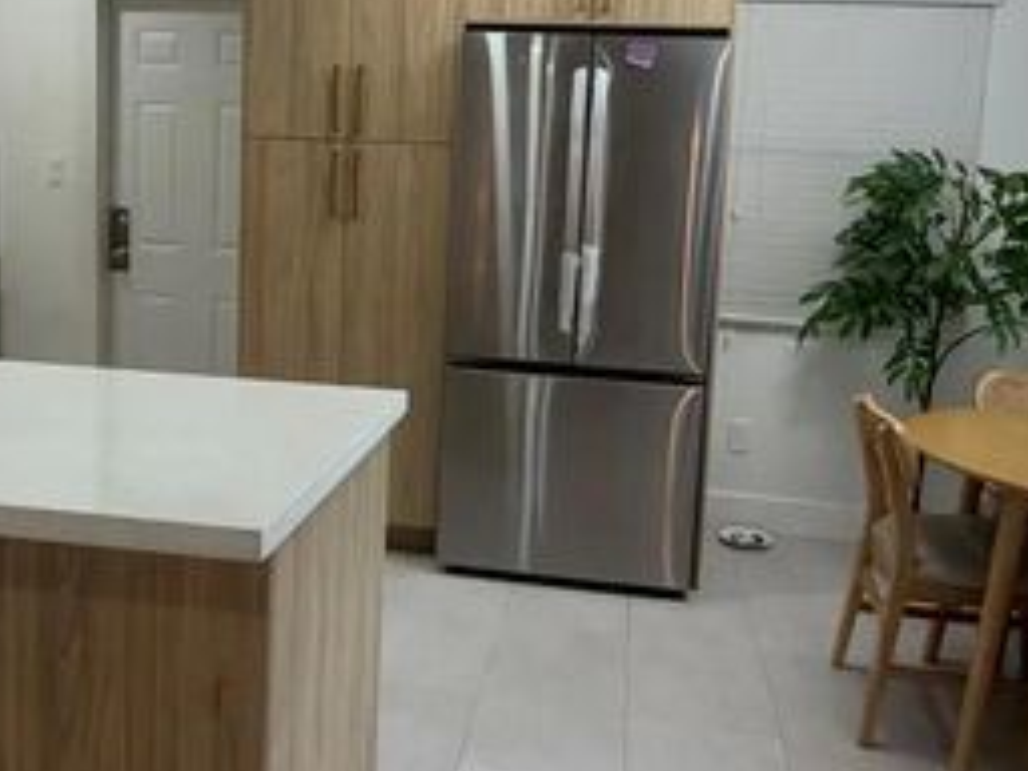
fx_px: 1039
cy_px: 289
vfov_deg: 40.4
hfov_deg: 52.6
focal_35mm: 35
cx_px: 478
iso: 200
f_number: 2.2
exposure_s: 1/120
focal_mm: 2.22
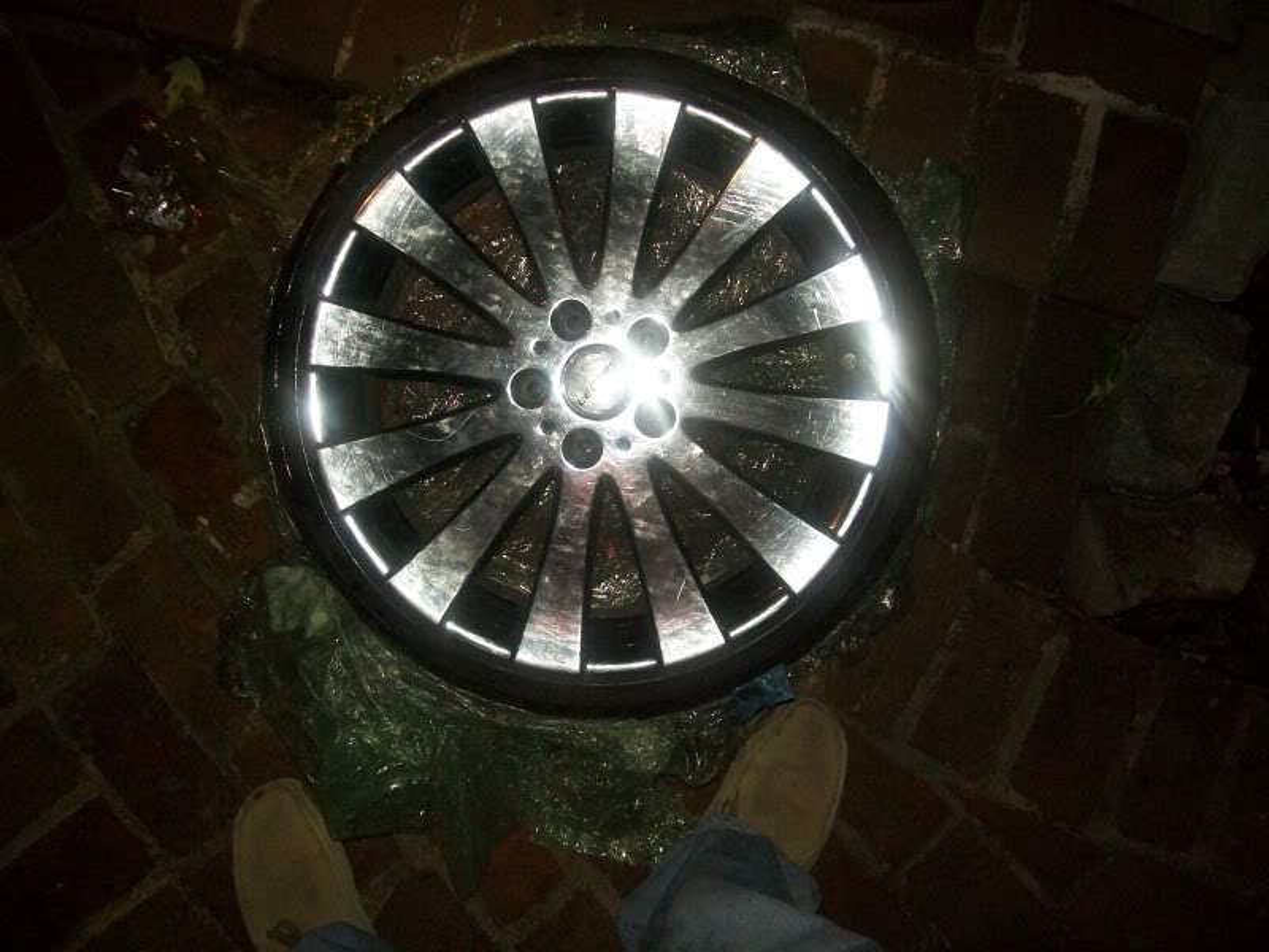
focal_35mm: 36
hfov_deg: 51.4
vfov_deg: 39.7
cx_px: 634
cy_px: 476
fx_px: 1320
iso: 160
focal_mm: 6
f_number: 2.7
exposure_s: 1/60
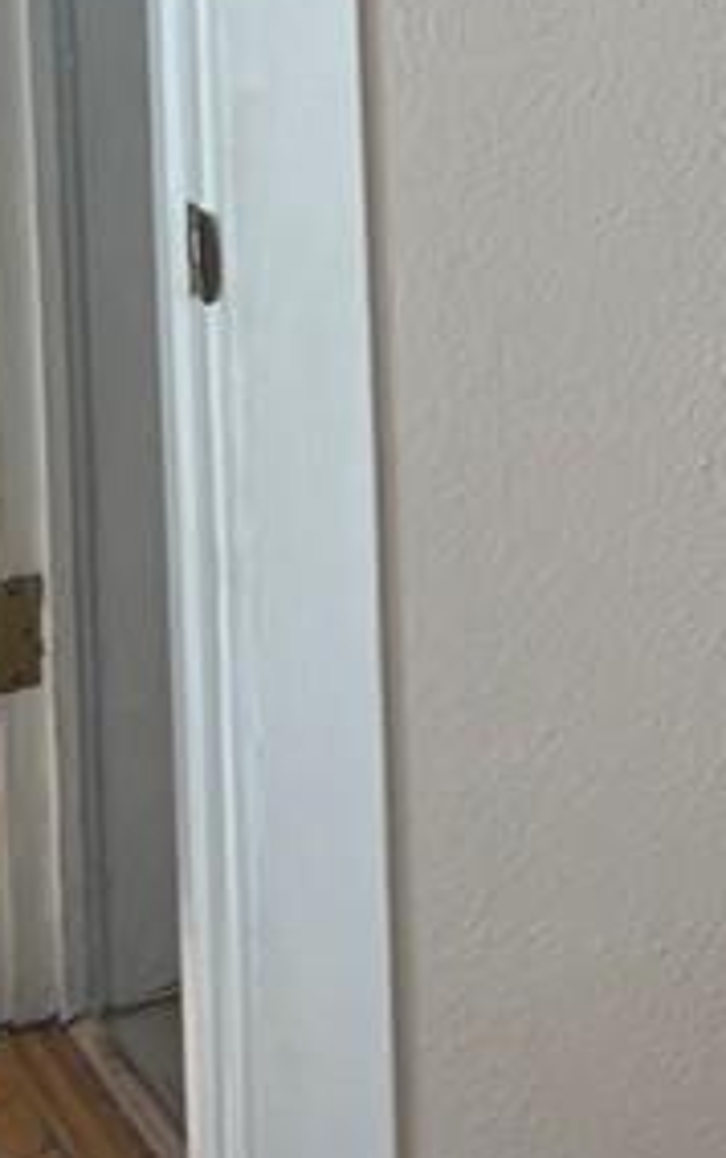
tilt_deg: -4.5
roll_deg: +0.3
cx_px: 2227
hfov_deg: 7.4
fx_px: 4897
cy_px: -938
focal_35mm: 155
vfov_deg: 12.3
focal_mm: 5.96
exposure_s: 1/120
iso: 80
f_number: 1.6
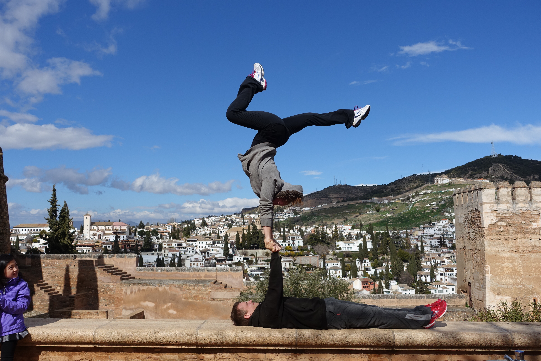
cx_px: 270
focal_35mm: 34
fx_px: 511
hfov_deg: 55.8
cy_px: 180
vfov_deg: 38.9
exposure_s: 1/125
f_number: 5.6
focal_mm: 12.35
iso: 125
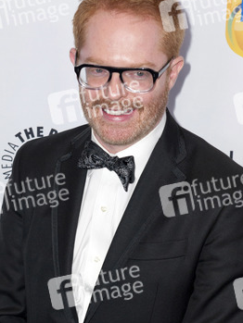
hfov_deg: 22.9
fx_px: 599
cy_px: 149
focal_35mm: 64
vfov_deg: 30.2
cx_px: 123
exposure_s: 1/400
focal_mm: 58
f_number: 4.5
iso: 500
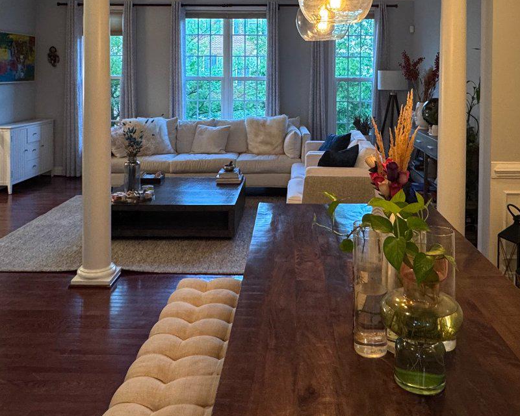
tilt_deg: -1.6
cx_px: 291
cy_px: 81
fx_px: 539
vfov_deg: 40.4
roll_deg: +0.1
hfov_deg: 51.4
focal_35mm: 35
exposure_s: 1/60
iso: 200
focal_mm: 2.22
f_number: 2.2
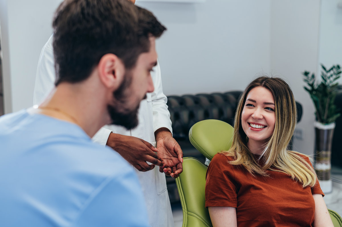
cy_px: 114
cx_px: 171
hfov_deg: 39.6
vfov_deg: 26.9
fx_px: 475
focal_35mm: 50
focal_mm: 50
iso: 125
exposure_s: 1/200
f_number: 3.5
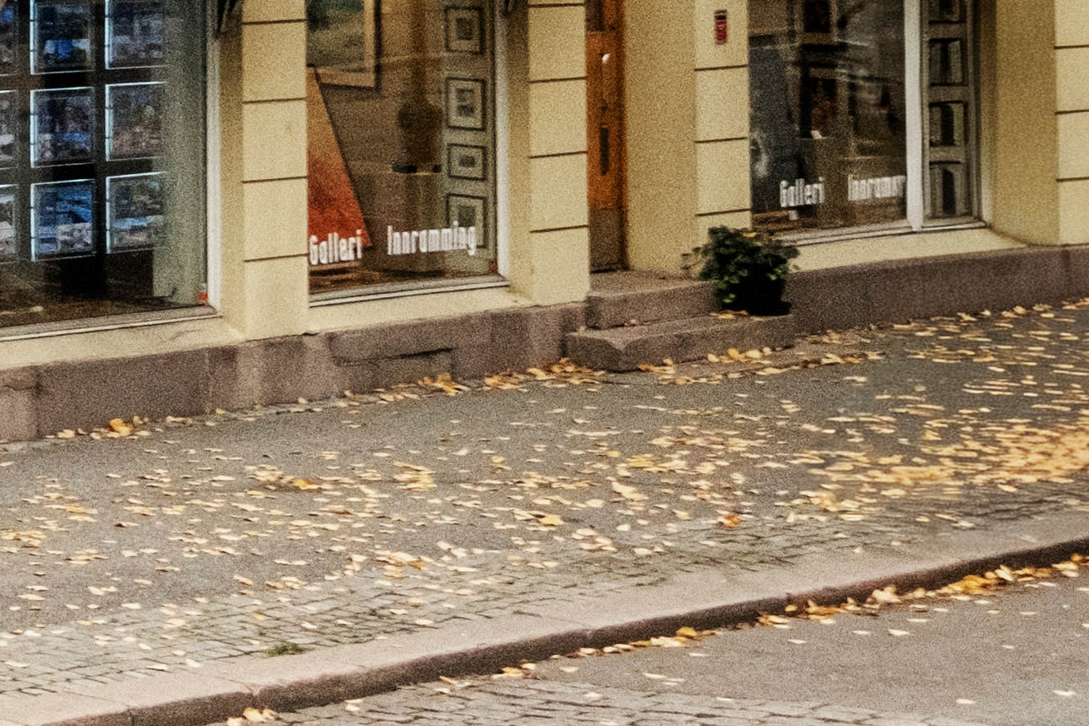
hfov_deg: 9.6
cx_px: -1389
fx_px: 5867
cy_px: -1406
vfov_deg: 6.5
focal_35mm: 194
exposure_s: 1/500
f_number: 5.6
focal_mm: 21.9
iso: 400
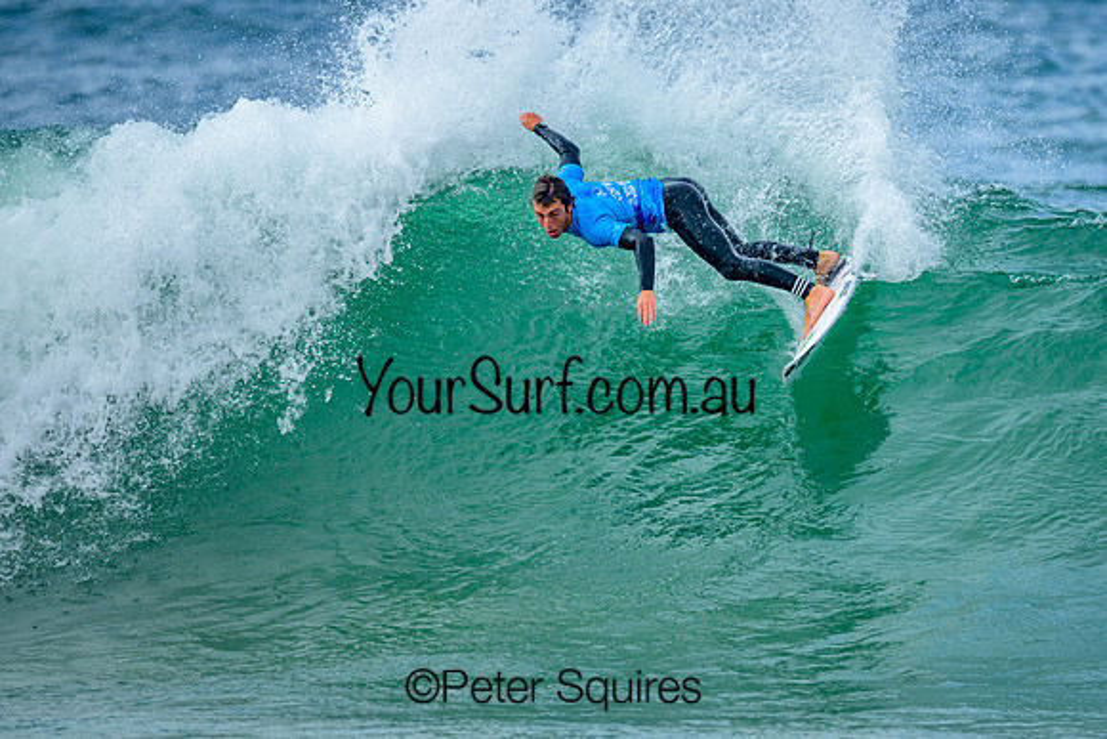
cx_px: 703
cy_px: 371
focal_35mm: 1016
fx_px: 31235
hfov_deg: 2.0
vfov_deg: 1.4
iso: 360
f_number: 6.3
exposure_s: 1/2000
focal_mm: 800
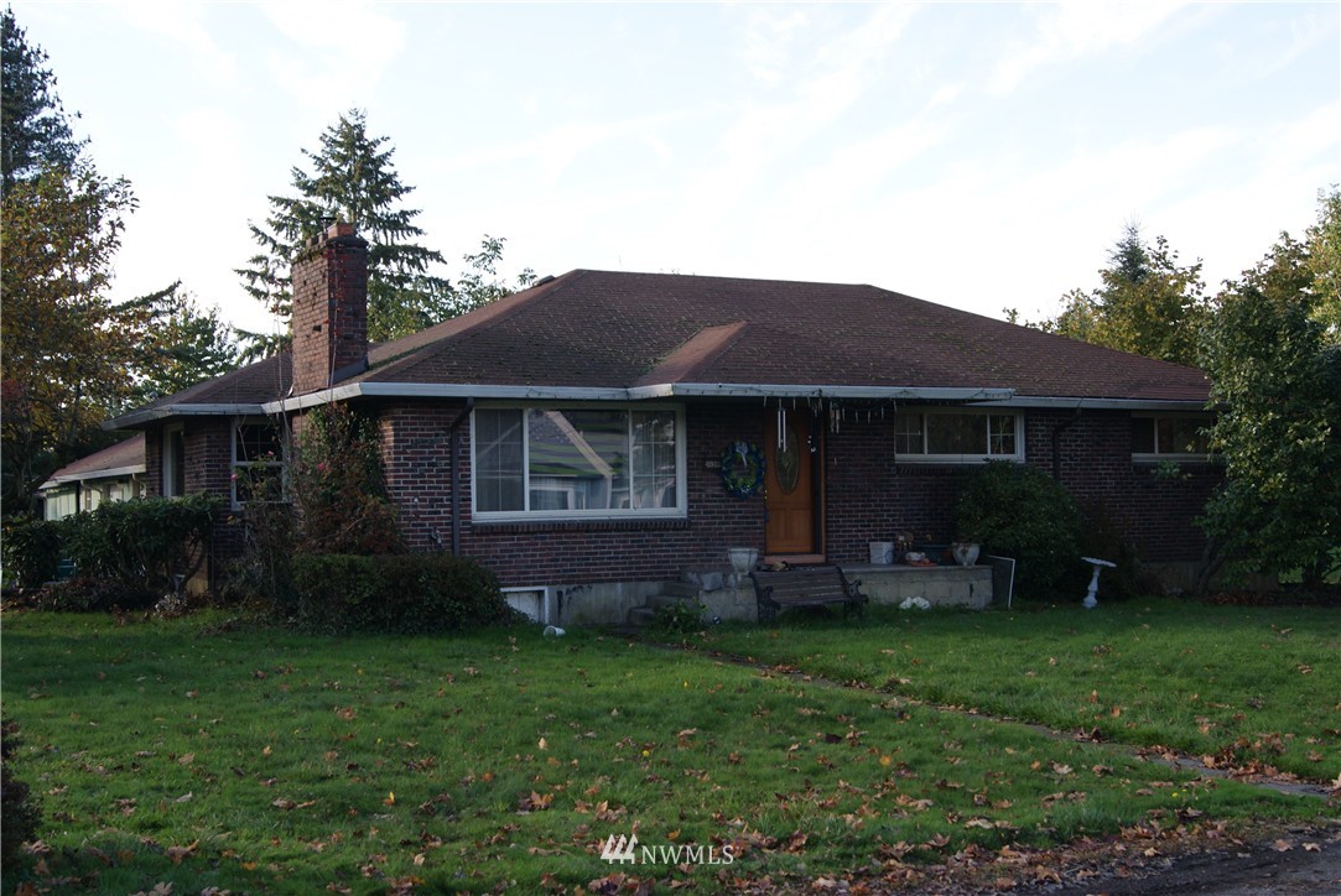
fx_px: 1566
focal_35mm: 42
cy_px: 448
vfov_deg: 32.0
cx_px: 670
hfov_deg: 46.4
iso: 100
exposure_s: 1/60
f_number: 8
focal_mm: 28
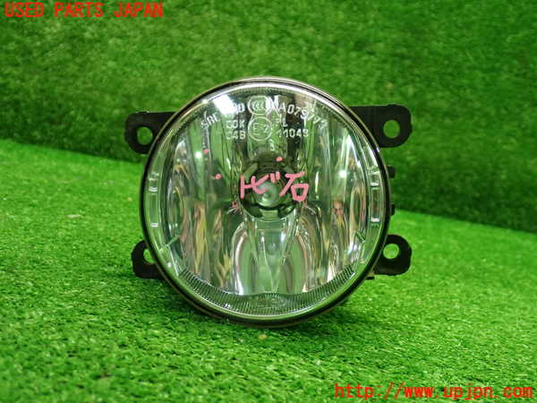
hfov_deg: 45.8
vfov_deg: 35.1
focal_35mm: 41
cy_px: 202
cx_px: 268
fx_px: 636
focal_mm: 7.31
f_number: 2.8
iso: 320
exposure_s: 1/40
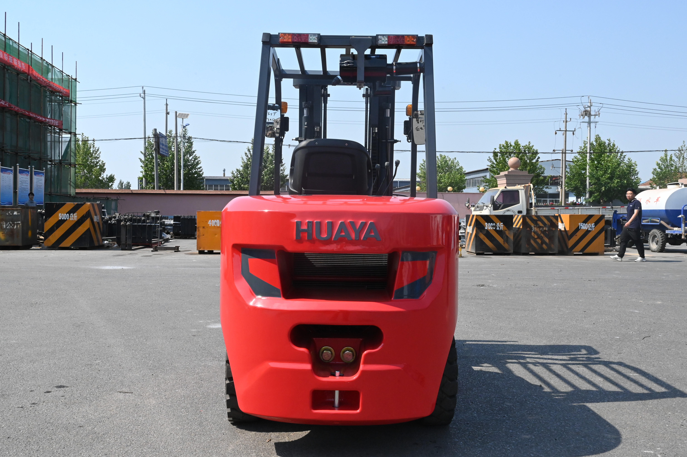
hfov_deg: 55.1
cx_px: 344
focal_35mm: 34
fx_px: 658
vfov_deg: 38.3
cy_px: 228
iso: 2500
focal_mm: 34.5
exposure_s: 1/1250
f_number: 18
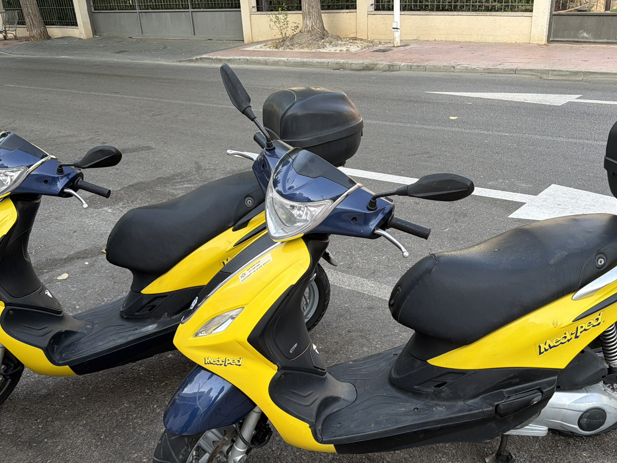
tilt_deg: -26.1
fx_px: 624
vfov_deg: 40.3
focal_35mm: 35
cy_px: 300
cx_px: 333
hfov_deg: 52.6
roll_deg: +3.3
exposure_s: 1/504
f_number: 1.78
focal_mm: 6.76
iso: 80
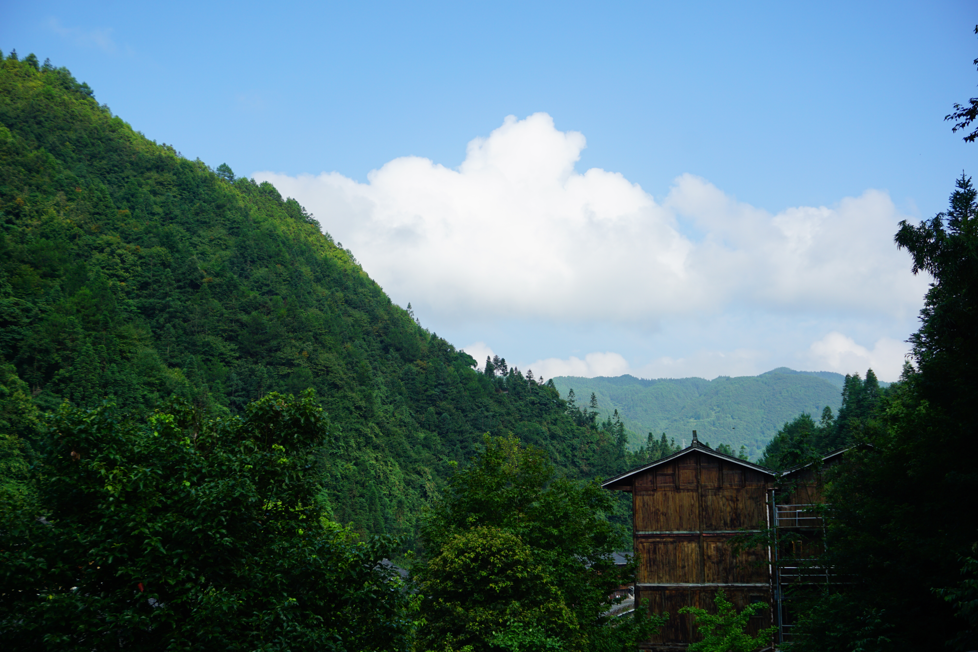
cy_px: 326
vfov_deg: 28.1
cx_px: 489
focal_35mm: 48
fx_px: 1304
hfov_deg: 41.1
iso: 100
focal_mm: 32
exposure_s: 1/400
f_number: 5.6
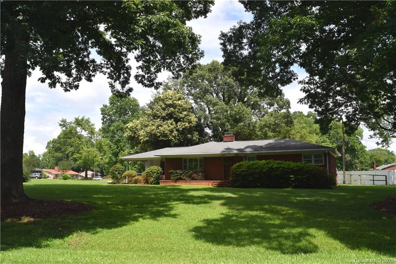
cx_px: 198
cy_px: 132
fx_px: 330
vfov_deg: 43.6
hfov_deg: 61.9
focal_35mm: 30
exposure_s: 1/400
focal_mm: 20
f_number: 10
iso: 200
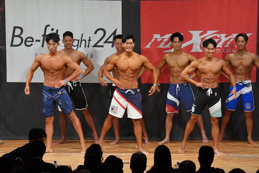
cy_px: 86
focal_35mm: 217
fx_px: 1560
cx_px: 130
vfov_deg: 6.3
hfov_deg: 9.5
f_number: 5.6
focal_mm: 145
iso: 7200
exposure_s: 1/400
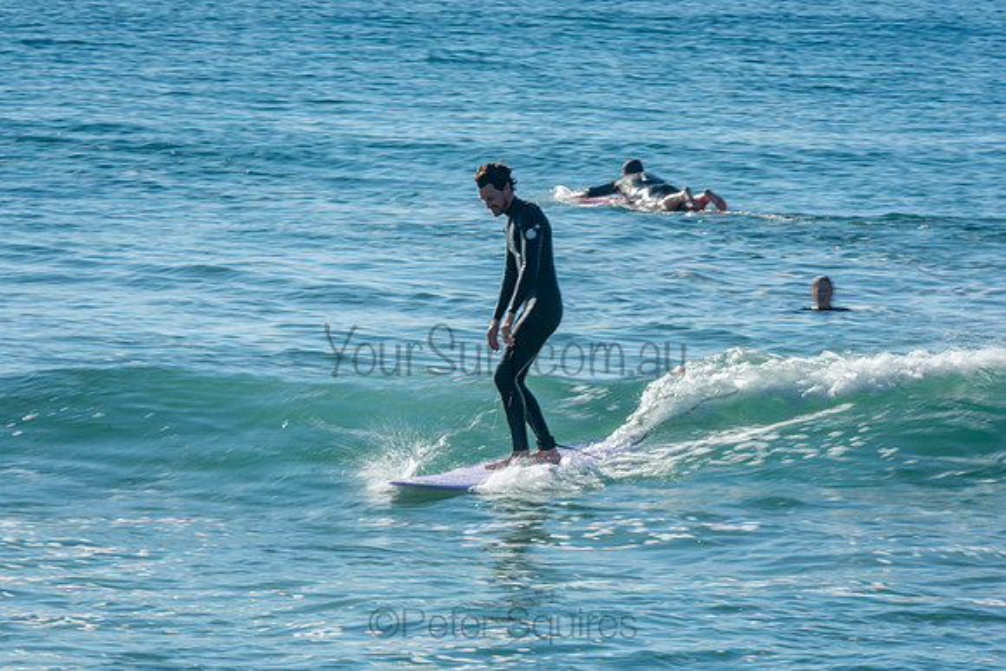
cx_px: 503
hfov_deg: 4.4
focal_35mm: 465
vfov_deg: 3.0
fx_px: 12997
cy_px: 336
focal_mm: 310
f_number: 25
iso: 100
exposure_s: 1/30
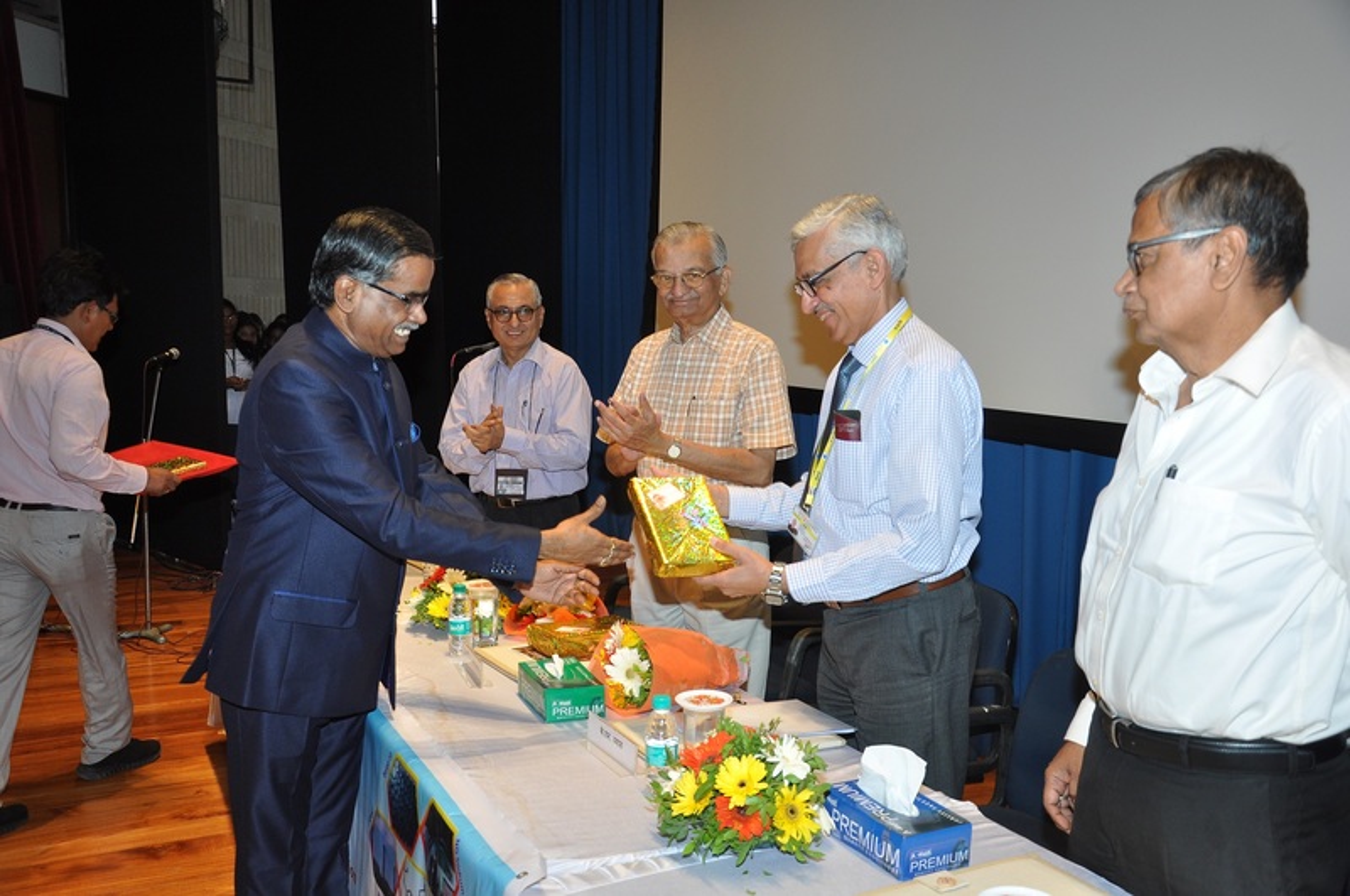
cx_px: 675
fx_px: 1236
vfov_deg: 39.9
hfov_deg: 57.3
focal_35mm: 33
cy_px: 448
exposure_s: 1/125
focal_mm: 22
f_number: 5.6
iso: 500
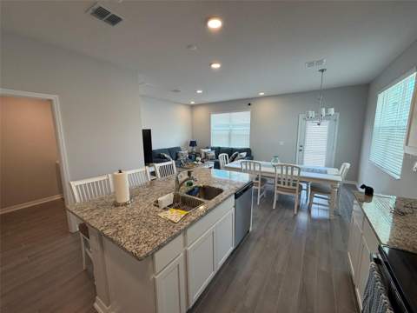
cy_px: 156
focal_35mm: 14
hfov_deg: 102.1
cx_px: 208
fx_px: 169
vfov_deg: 85.7
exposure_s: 1/120
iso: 125
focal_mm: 2.22
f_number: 2.2
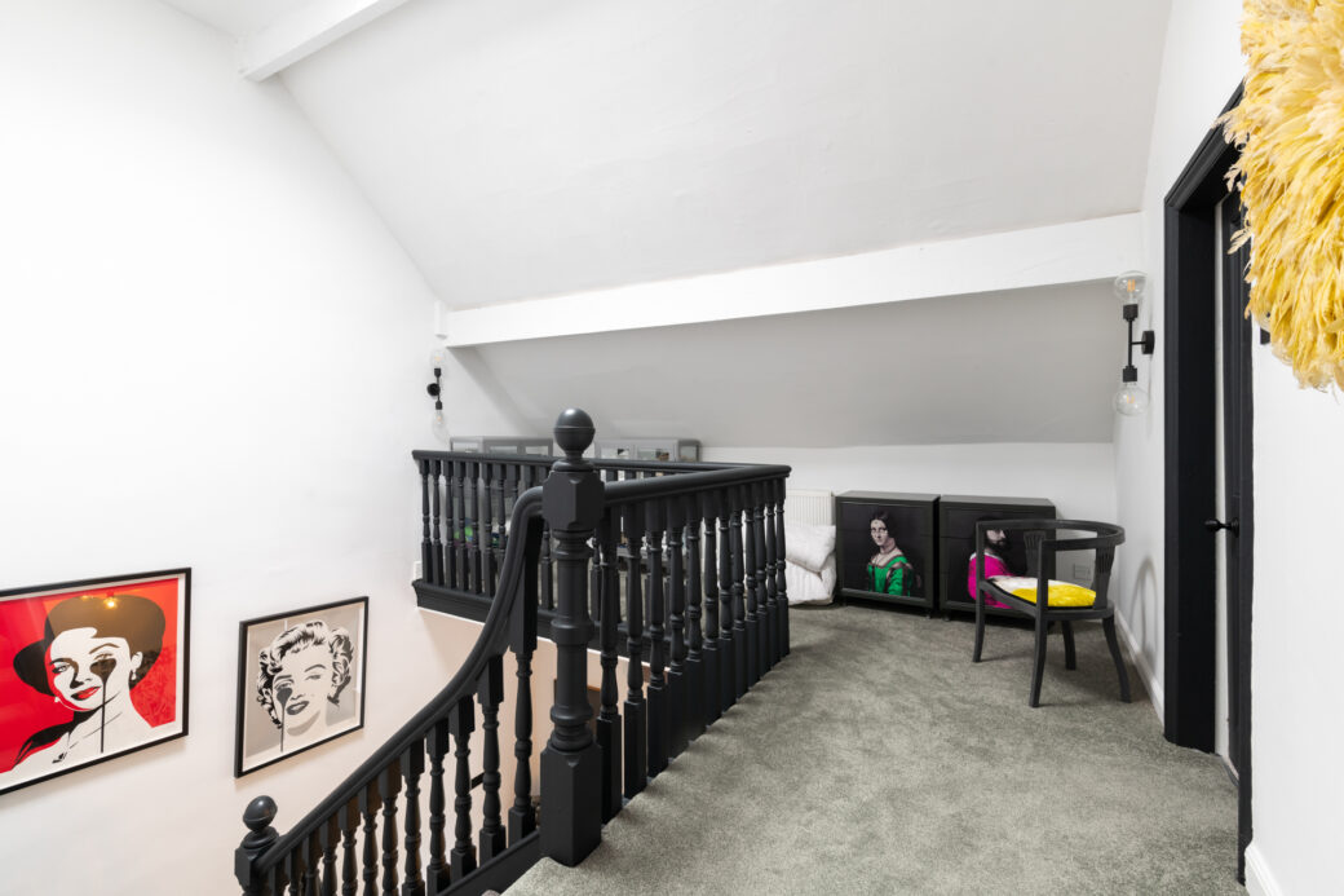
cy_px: 448
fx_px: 560
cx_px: 672
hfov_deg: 100.4
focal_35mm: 15
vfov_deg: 77.3
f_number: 8
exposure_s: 1/3
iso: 200
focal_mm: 15
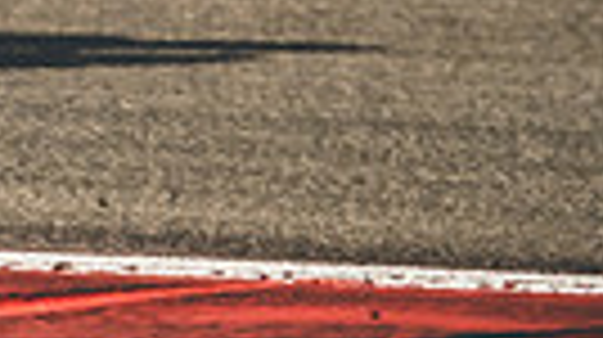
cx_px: -511
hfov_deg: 1.2
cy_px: -544
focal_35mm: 1828
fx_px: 29193
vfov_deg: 0.7
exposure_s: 1/2500
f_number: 5
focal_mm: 234.8
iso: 800
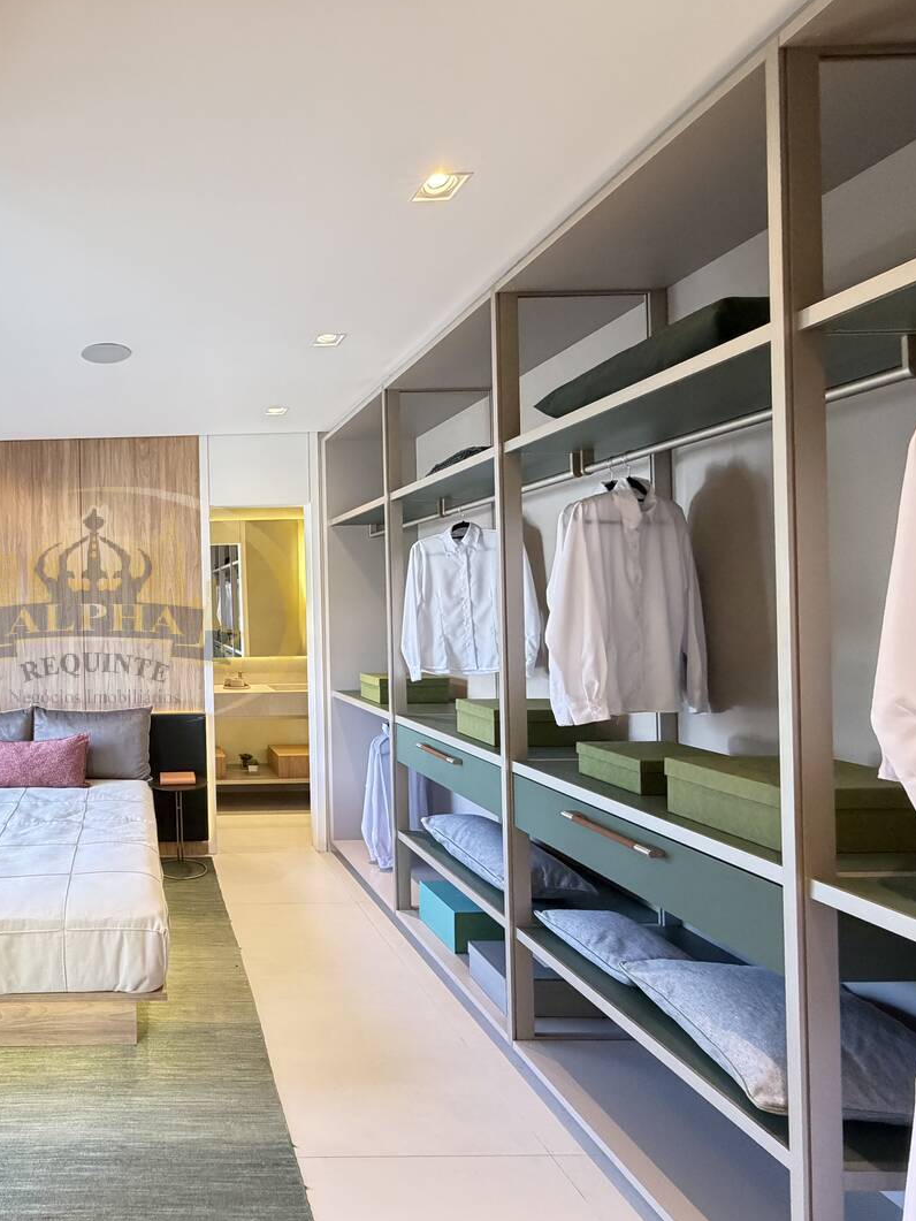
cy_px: 611
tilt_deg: +0.1
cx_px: 122
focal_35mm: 19
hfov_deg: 60.1
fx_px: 670
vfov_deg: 84.7
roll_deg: +1.3
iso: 500
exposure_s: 1/60
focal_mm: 2.22
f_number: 2.2
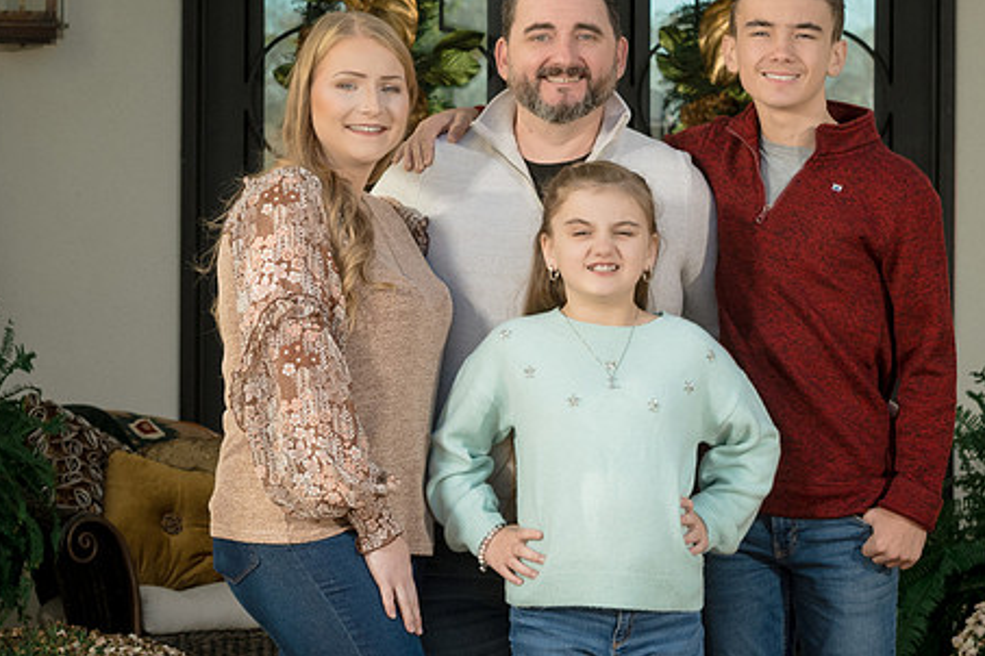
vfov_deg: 6.5
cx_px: 487
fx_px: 5800
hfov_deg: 9.7
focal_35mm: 212
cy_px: 275
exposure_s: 1/250
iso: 160
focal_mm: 70
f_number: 7.1
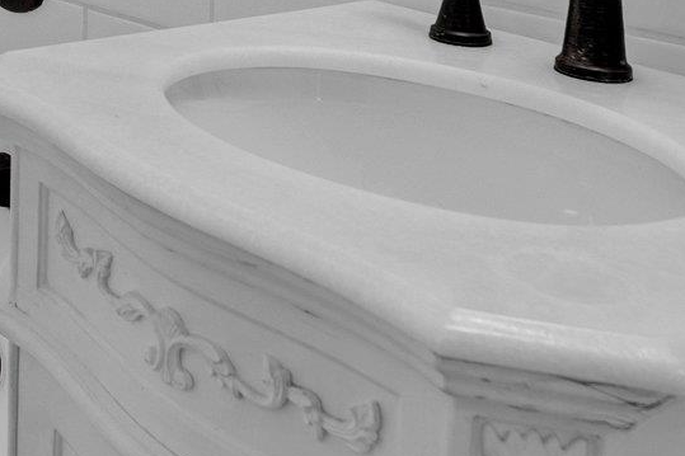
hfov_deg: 28.8
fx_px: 1099
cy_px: -215
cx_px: -186
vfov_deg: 20.4
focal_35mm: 58
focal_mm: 15.2
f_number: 8
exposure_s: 1/10
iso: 400
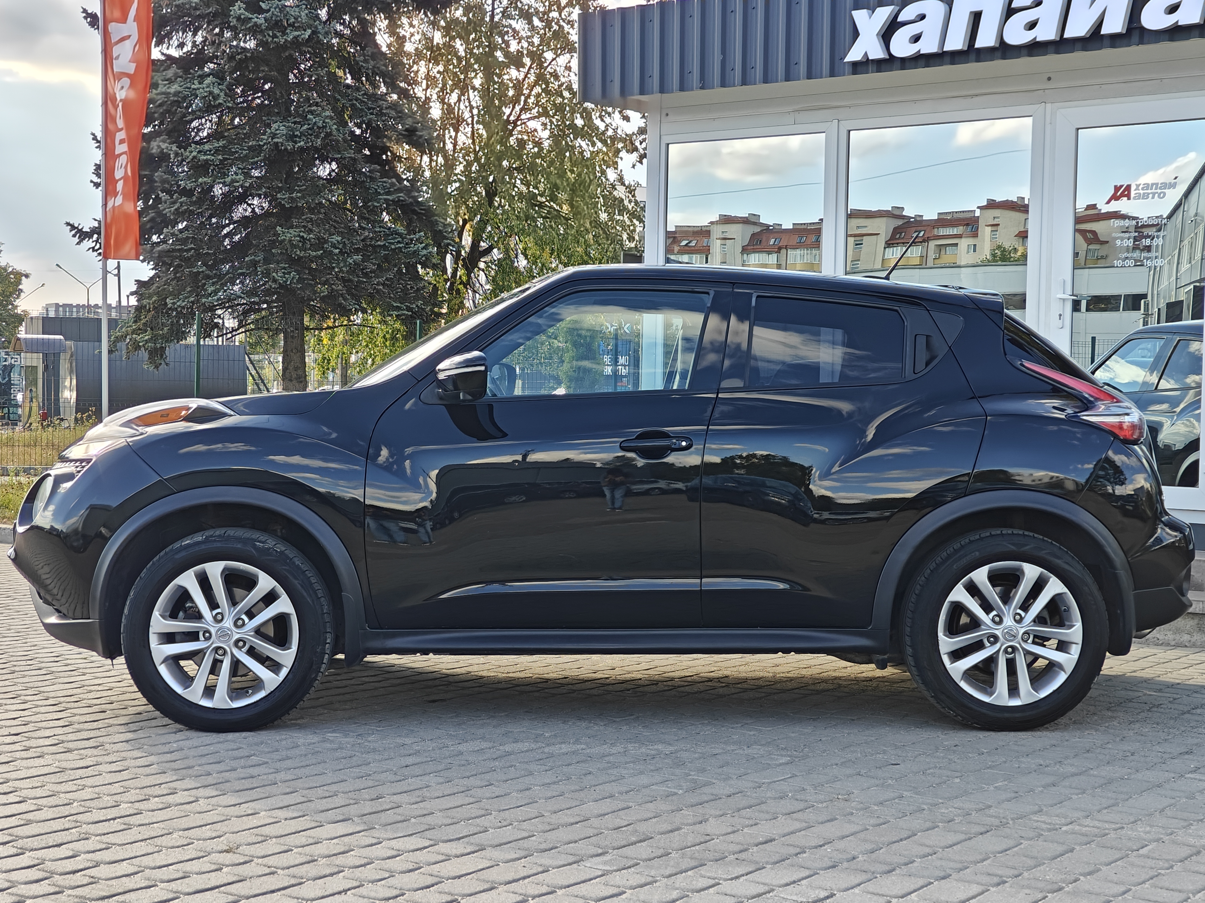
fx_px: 1636
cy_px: 452
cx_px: 602
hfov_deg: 40.4
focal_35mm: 47
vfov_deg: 30.9
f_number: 2
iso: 50
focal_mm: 7.08
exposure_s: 1/517
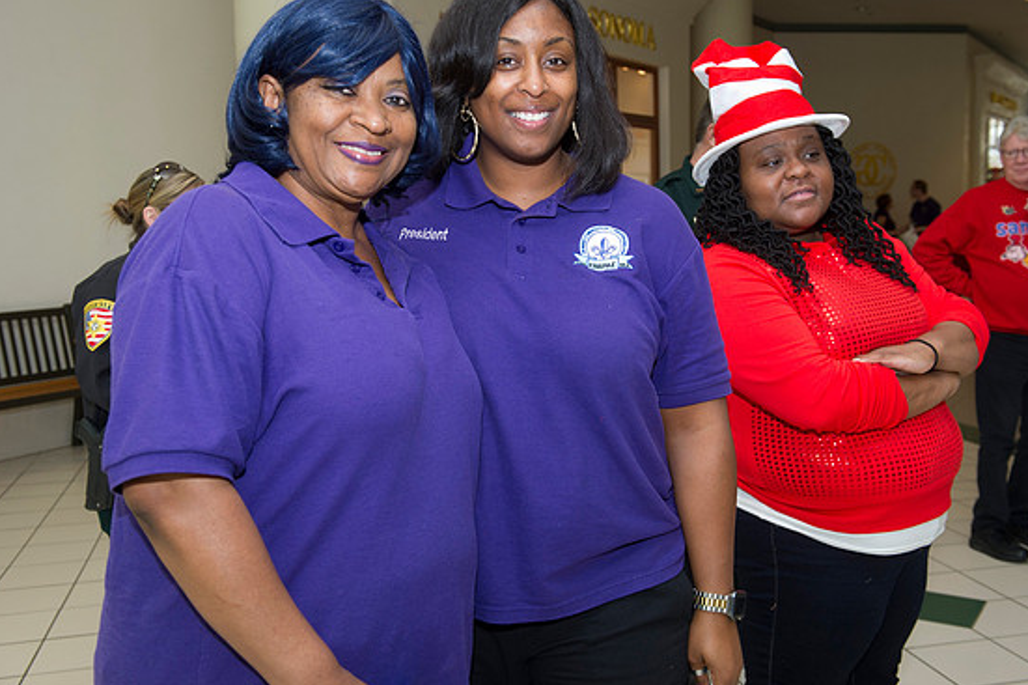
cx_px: 532
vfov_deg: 33.4
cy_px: 329
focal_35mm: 40
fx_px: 1142
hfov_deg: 48.5
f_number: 5.6
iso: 1250
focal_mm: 38
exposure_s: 1/250
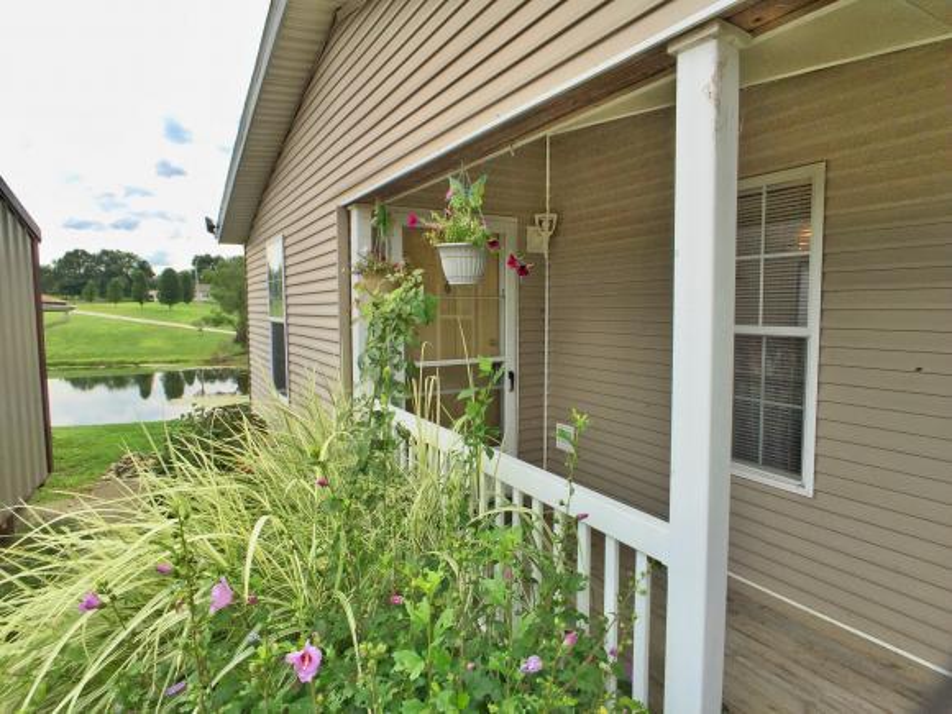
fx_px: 798
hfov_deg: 61.7
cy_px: 357
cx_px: 476
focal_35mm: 29
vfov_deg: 48.2
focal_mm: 4.15
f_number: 2.2
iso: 32
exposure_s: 1/879
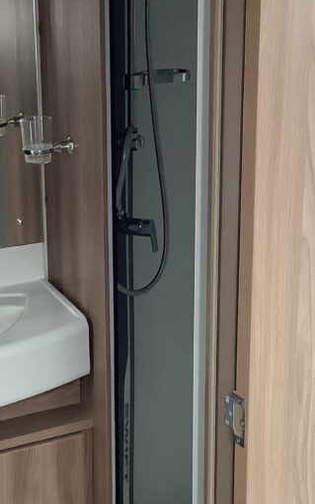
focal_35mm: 66
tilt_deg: -17.7
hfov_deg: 19.7
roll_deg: +0.0
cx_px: 158
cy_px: 211
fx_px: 906
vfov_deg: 31.0
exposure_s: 1/50
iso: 200
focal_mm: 3.3
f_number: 2.4
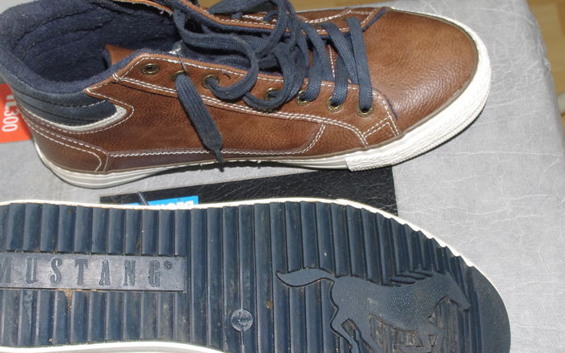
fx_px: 800
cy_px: 172
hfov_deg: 38.8
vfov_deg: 24.8
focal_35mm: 52
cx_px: 248
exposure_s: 1/20
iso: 1600
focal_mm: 24.38
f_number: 8
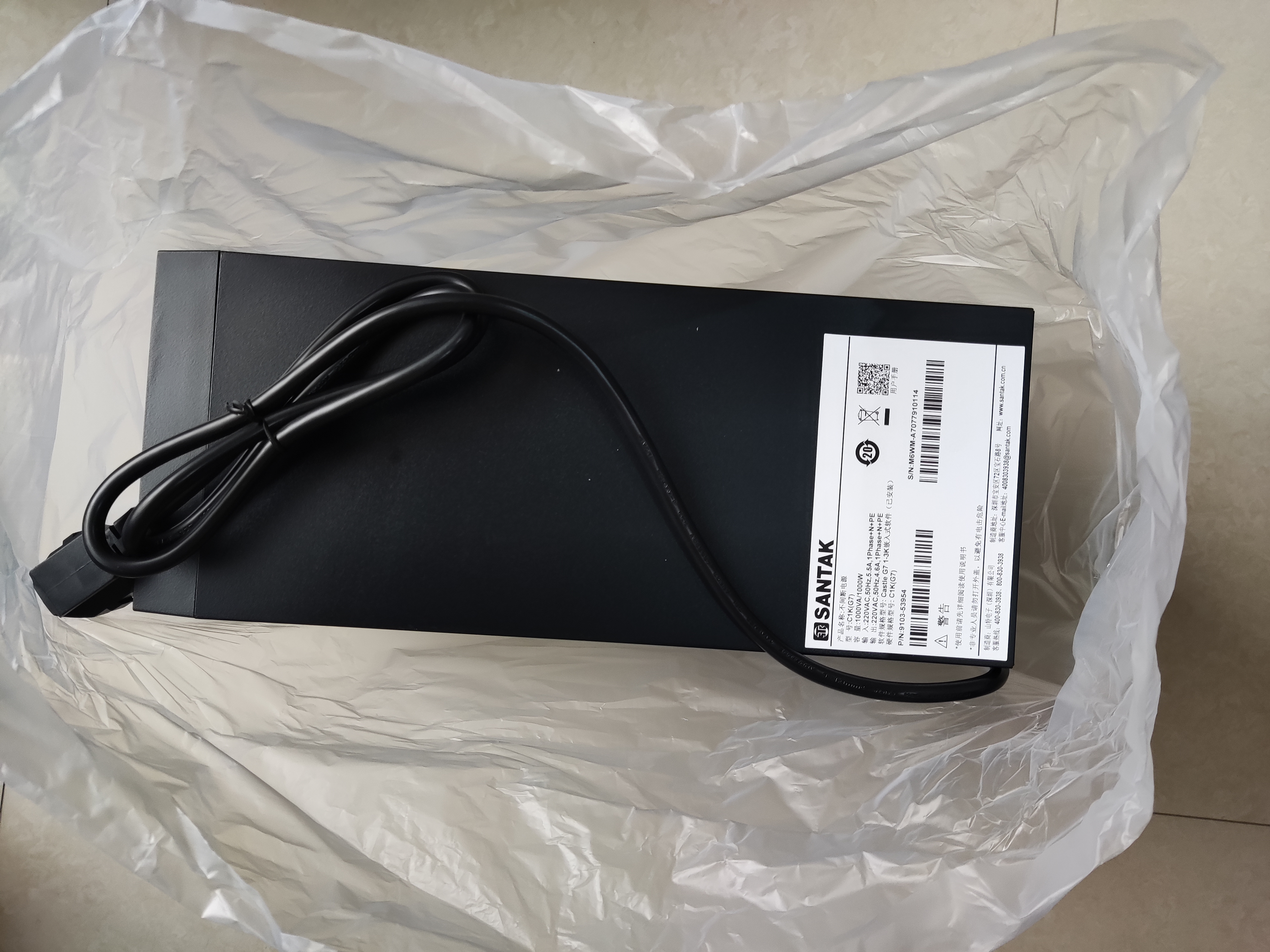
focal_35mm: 25
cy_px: 476
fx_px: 917
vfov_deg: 54.9
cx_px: 635
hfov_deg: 69.4
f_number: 1.79
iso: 161
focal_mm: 4.71
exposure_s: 1/50
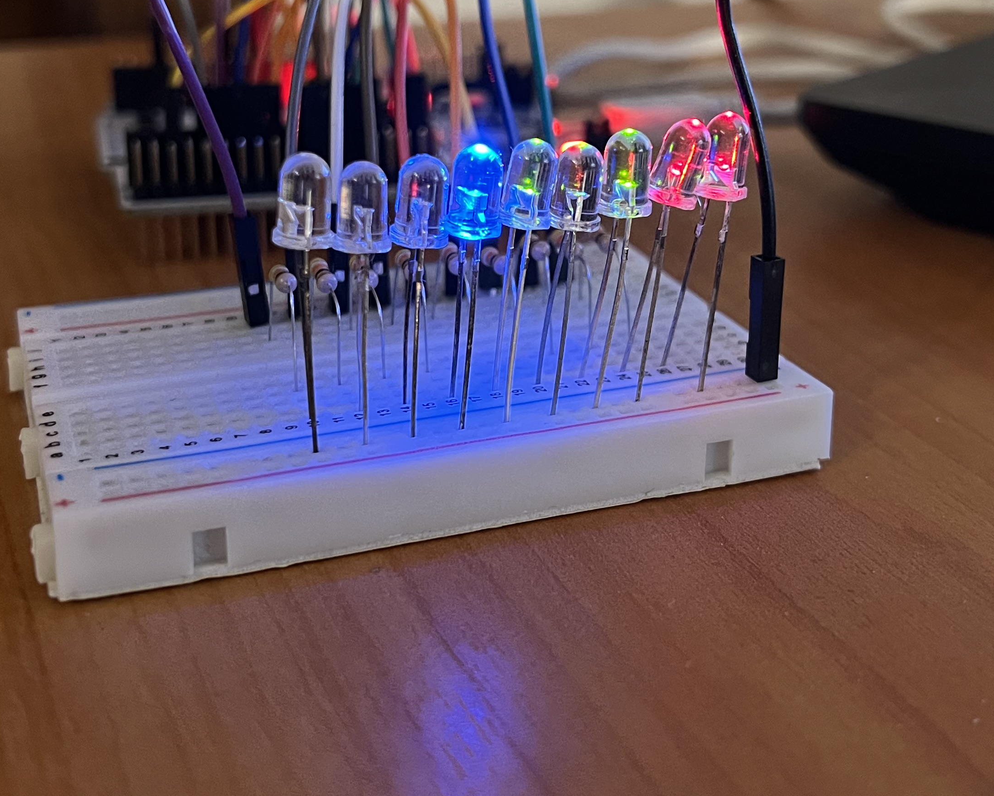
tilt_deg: -20.0
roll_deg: -0.7
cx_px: 487
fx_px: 1383
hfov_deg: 39.5
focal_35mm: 47
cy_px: 270
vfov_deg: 31.8
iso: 400
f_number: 1.5
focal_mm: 5.7
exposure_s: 1/33
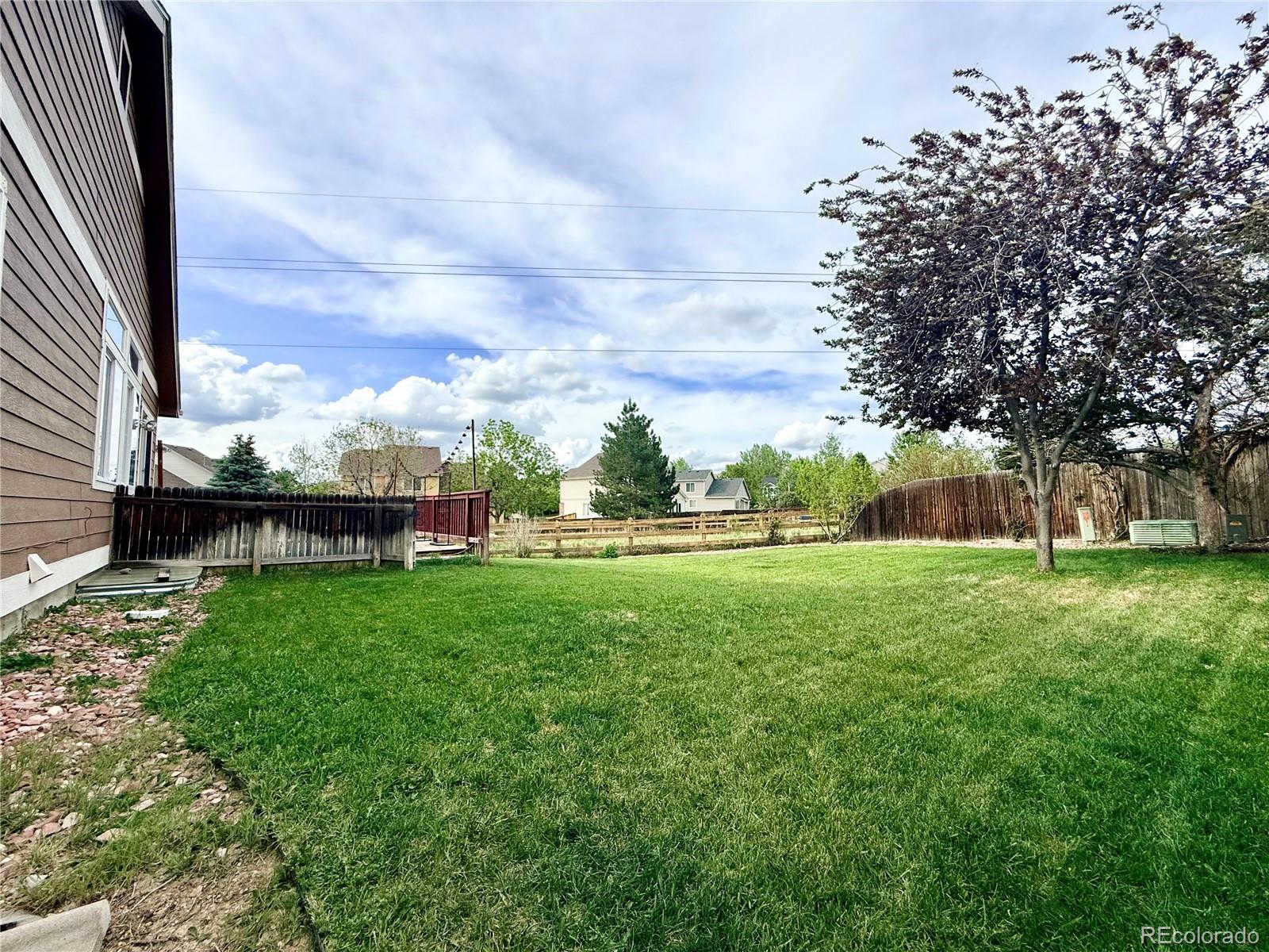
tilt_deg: +3.7
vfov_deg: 85.7
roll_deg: -0.4
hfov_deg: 102.1
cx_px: 634
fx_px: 513
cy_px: 476
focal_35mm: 14
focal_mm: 2.22
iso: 50
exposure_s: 1/2717
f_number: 2.2
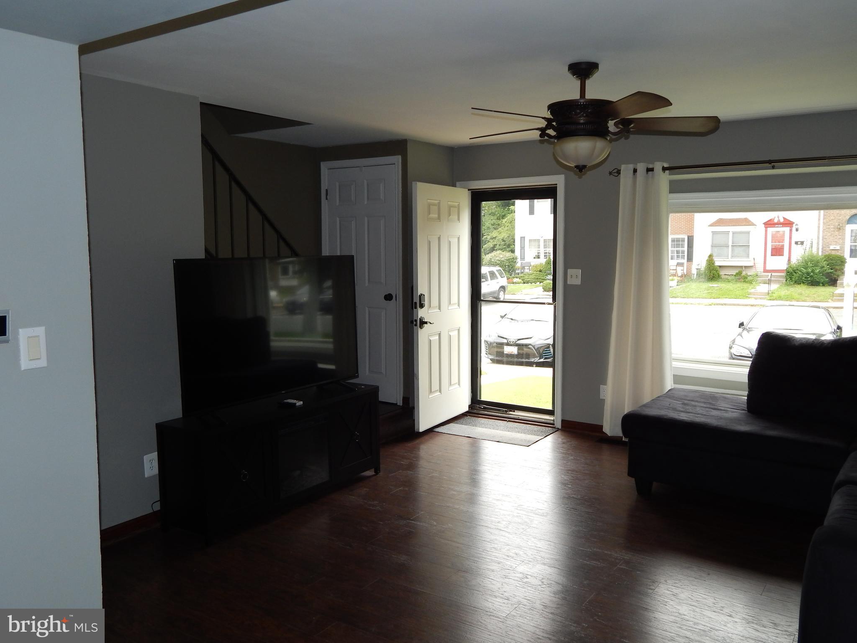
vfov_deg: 49.7
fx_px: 693
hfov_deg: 63.4
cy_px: 322
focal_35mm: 28
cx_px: 428
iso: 125
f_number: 3.2
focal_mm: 5.1
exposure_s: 1/200
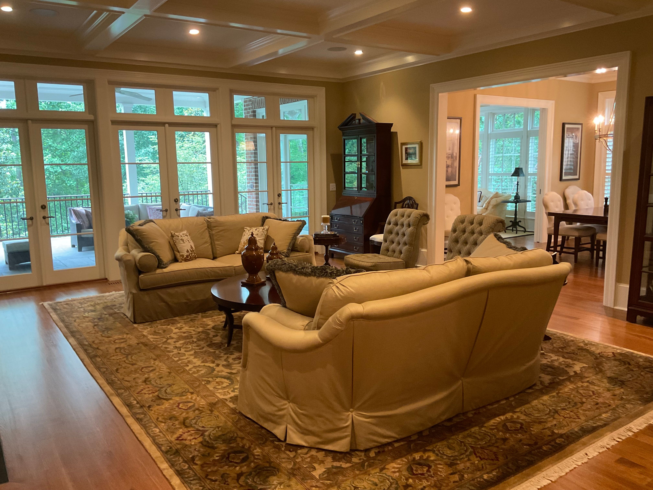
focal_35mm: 29
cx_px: 326
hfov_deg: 61.7
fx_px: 547
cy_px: 245
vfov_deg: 48.2
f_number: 1.8
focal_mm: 3
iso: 250
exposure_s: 1/40
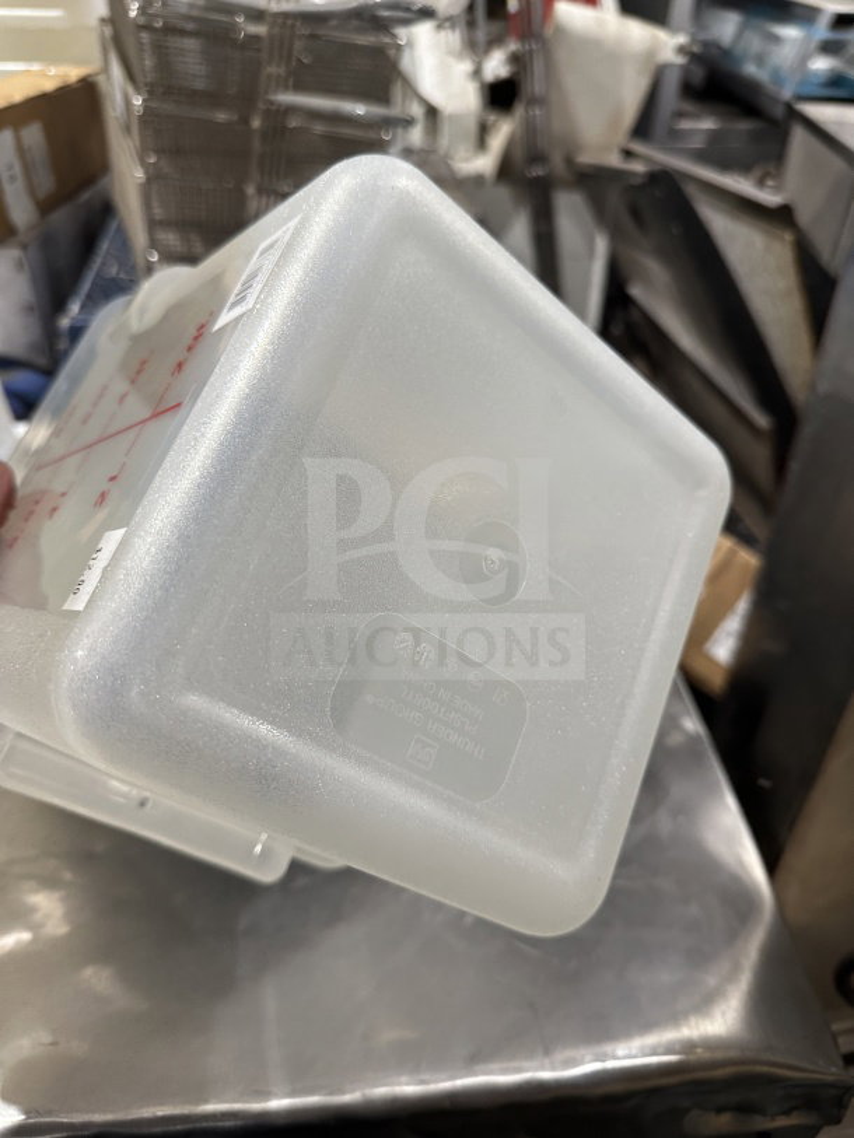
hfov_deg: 56.8
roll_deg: +0.4
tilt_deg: -38.0
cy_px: 569
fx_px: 789
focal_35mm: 24
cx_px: 427
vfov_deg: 71.6
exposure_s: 1/85
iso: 250
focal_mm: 6.86
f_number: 1.78
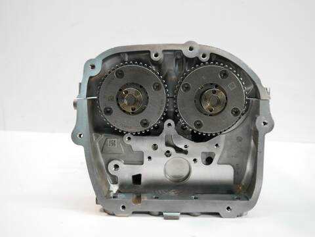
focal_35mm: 30
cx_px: 158
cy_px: 118
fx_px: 273
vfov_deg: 46.8
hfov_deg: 60.0
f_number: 3.6
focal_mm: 15
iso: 500
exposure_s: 1/60
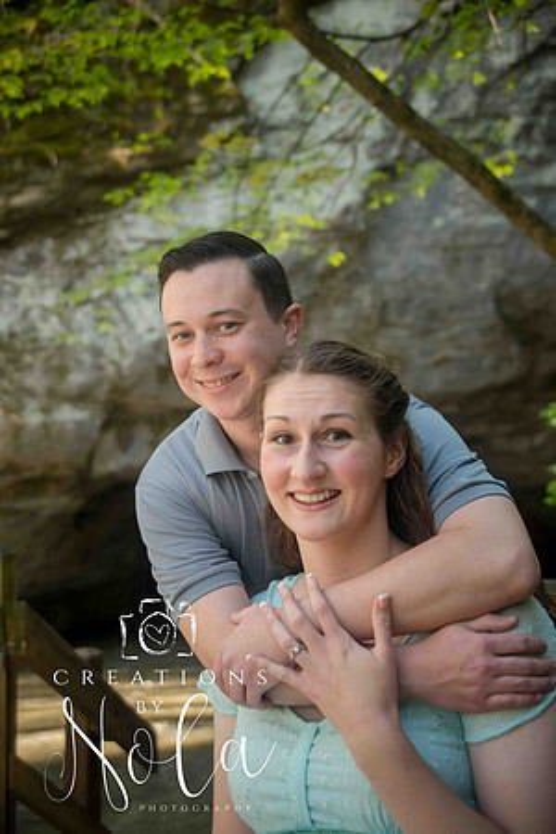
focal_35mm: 46
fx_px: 1066
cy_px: 417
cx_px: 278
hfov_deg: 29.2
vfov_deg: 42.7
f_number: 4.5
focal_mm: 46
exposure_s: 1/100
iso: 800
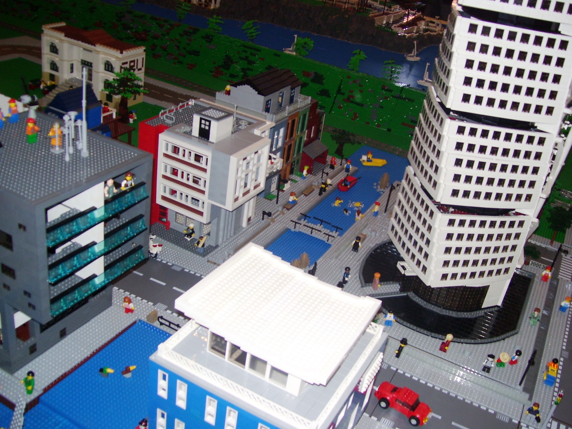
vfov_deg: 39.7
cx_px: 286
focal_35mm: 36
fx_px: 595
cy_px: 214
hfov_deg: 51.4
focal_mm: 6
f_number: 2.7
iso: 80
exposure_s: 1/60
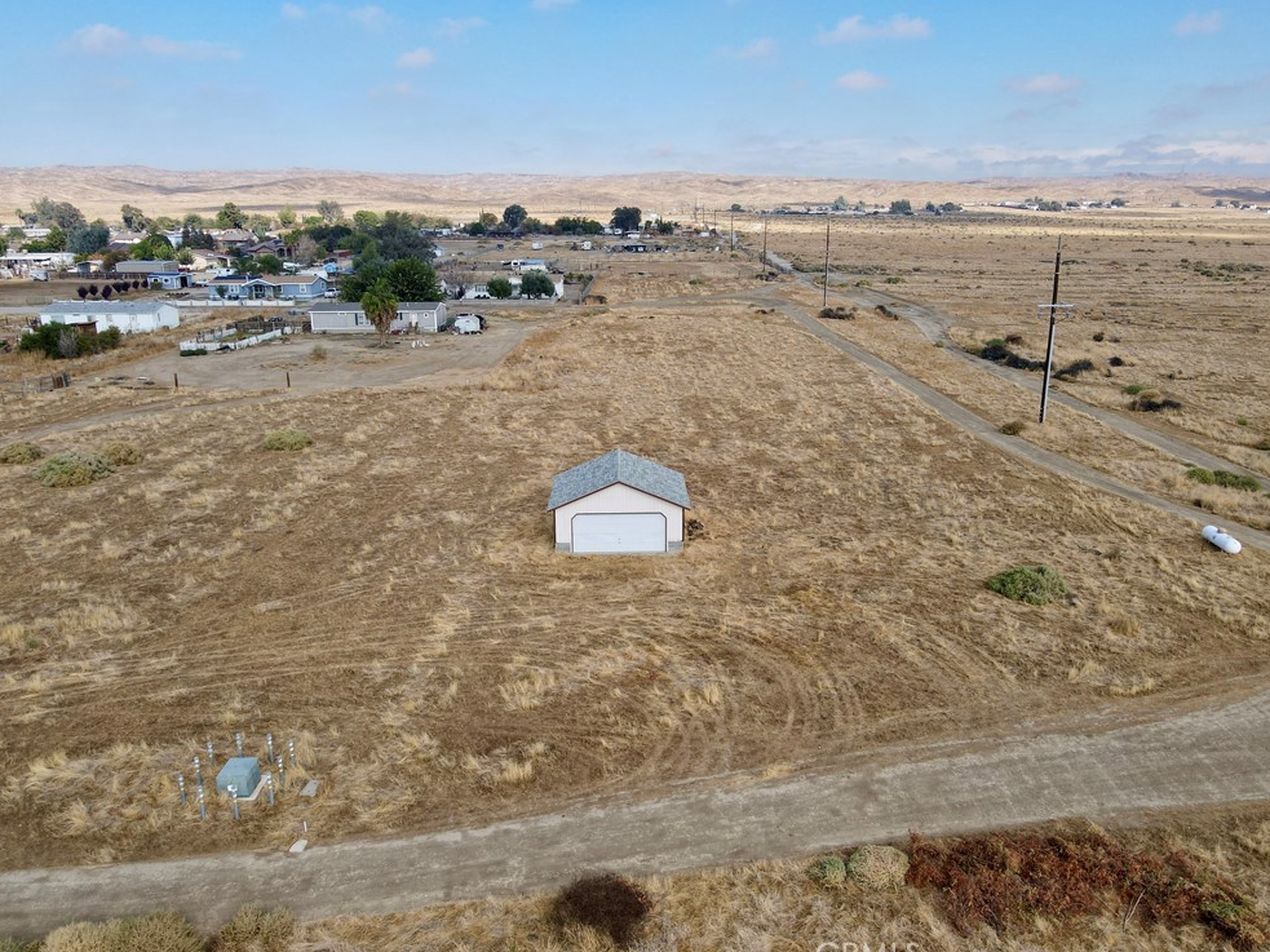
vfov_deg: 54.9
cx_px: 632
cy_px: 477
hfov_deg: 69.4
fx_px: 917
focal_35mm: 25
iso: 110
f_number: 2.8
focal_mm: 4.5
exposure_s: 1/160
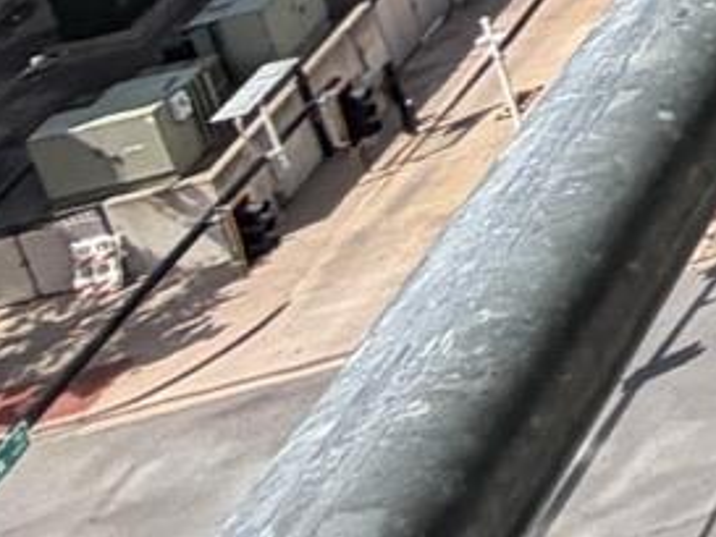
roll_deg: +1.1
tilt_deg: -15.1
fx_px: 2173
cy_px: -927
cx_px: 2670
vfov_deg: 10.9
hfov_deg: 8.9
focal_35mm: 105
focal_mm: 2.22
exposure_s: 1/770
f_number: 2.2
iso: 32
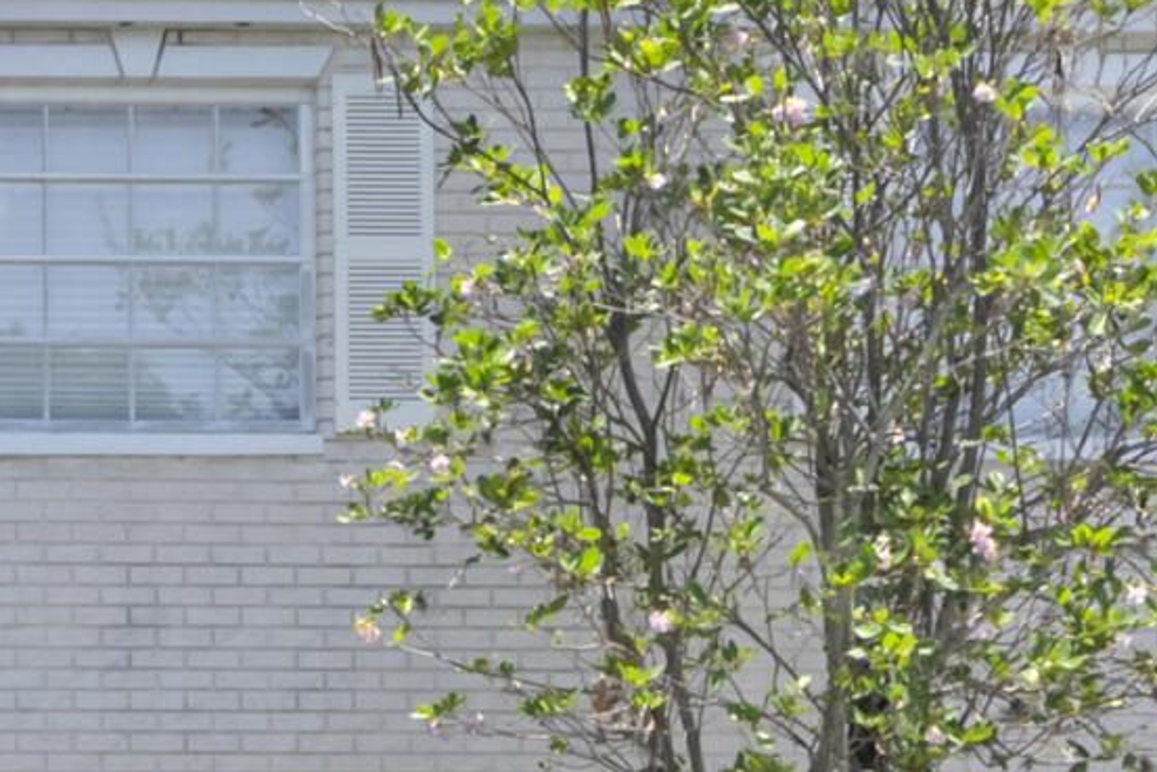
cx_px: -797
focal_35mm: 114
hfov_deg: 15.8
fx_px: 3665
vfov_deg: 11.7
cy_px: 995
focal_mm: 21
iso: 100
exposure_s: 1/40
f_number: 10
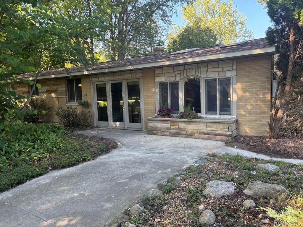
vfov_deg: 53.1
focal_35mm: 26
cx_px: 152
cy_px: 114
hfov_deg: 67.3
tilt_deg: -4.5
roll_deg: +1.5
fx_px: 228
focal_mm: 5.96
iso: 64
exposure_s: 1/170
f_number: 1.6
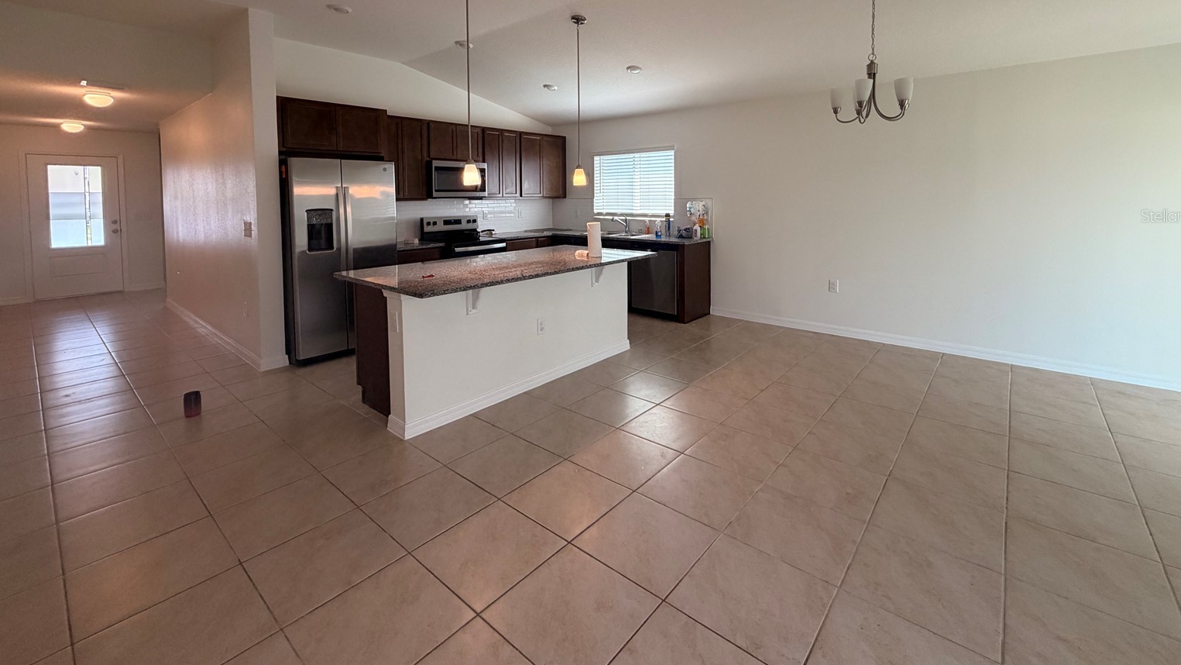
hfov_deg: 99.4
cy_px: 215
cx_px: 595
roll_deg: +0.8
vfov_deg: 65.1
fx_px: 501
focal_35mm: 16
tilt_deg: -2.3
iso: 200
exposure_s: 1/120
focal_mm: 2.22
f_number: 2.2
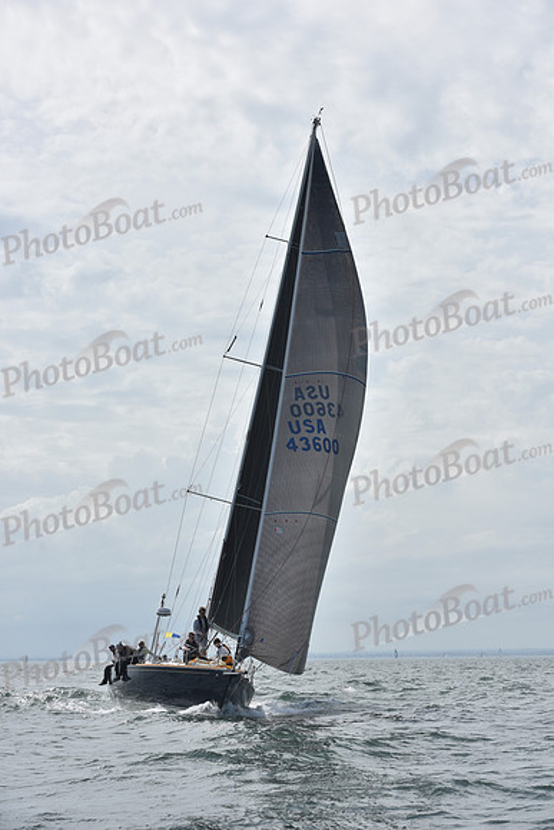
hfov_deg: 19.5
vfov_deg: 28.8
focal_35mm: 70
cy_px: 415
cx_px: 277
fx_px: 1615
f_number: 8
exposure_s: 1/1250
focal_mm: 70
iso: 200
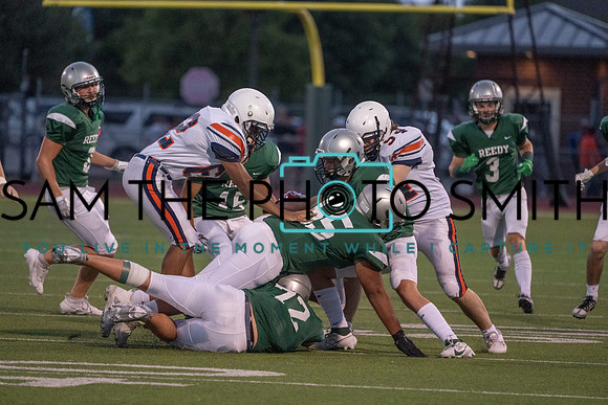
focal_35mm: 400
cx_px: 304
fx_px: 6757
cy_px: 202
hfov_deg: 5.2
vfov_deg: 3.4
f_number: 5.6
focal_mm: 400
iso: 10000
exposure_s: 1/1000
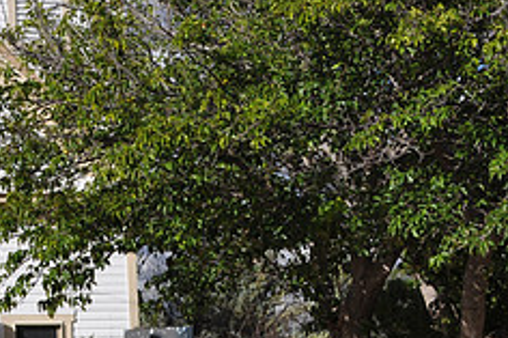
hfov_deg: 16.9
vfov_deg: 11.6
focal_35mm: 118
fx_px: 1664
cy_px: 212
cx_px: -19
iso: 200
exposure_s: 1/200
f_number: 14
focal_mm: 32
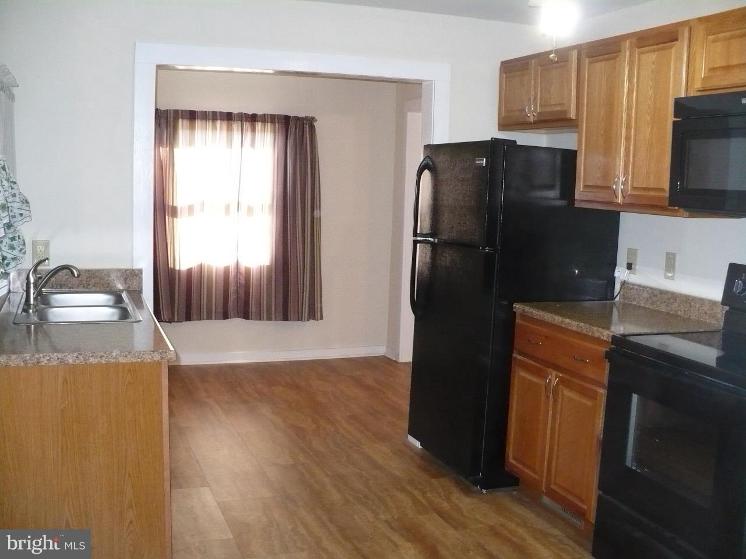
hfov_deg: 50.1
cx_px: 373
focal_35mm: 37
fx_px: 797
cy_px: 280
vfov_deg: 38.7
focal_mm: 6.1
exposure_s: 1/30
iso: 500
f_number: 2.8
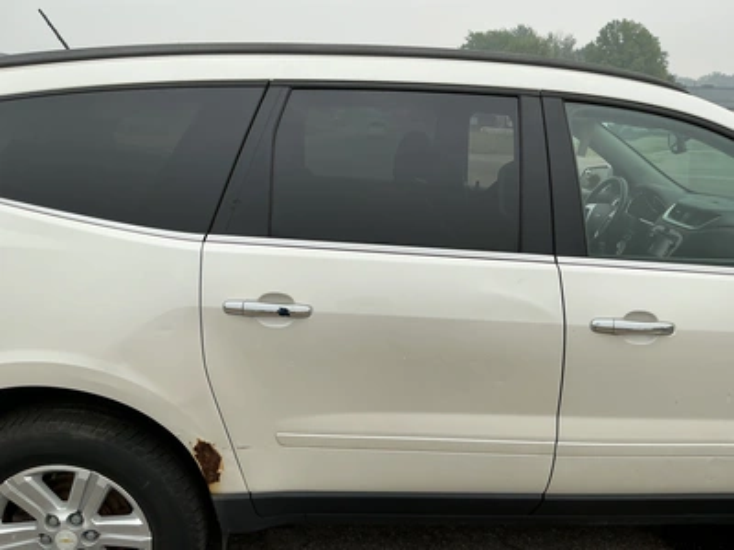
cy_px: 275
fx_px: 594
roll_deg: -0.4
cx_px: 367
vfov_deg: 49.7
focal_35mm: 28
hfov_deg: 63.4
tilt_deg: -14.1
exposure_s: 1/1786
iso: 25
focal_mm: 3
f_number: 1.8
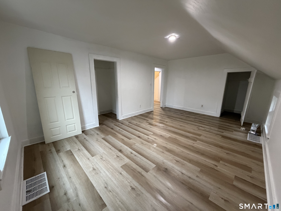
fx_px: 114
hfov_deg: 102.1
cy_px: 106
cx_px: 140
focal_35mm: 14
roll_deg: -0.6
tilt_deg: -12.6
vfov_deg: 85.7
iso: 500
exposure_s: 1/60
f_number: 2.2
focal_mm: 2.22
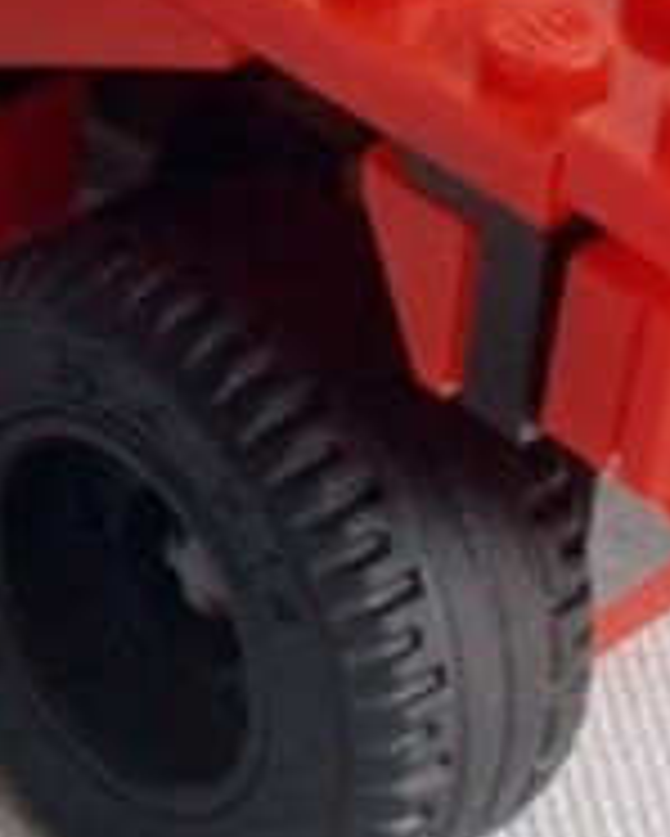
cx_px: 40
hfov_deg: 8.8
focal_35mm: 175
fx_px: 4334
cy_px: -344
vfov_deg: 10.7
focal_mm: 6.61
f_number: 3.9
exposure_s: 1/40
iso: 100
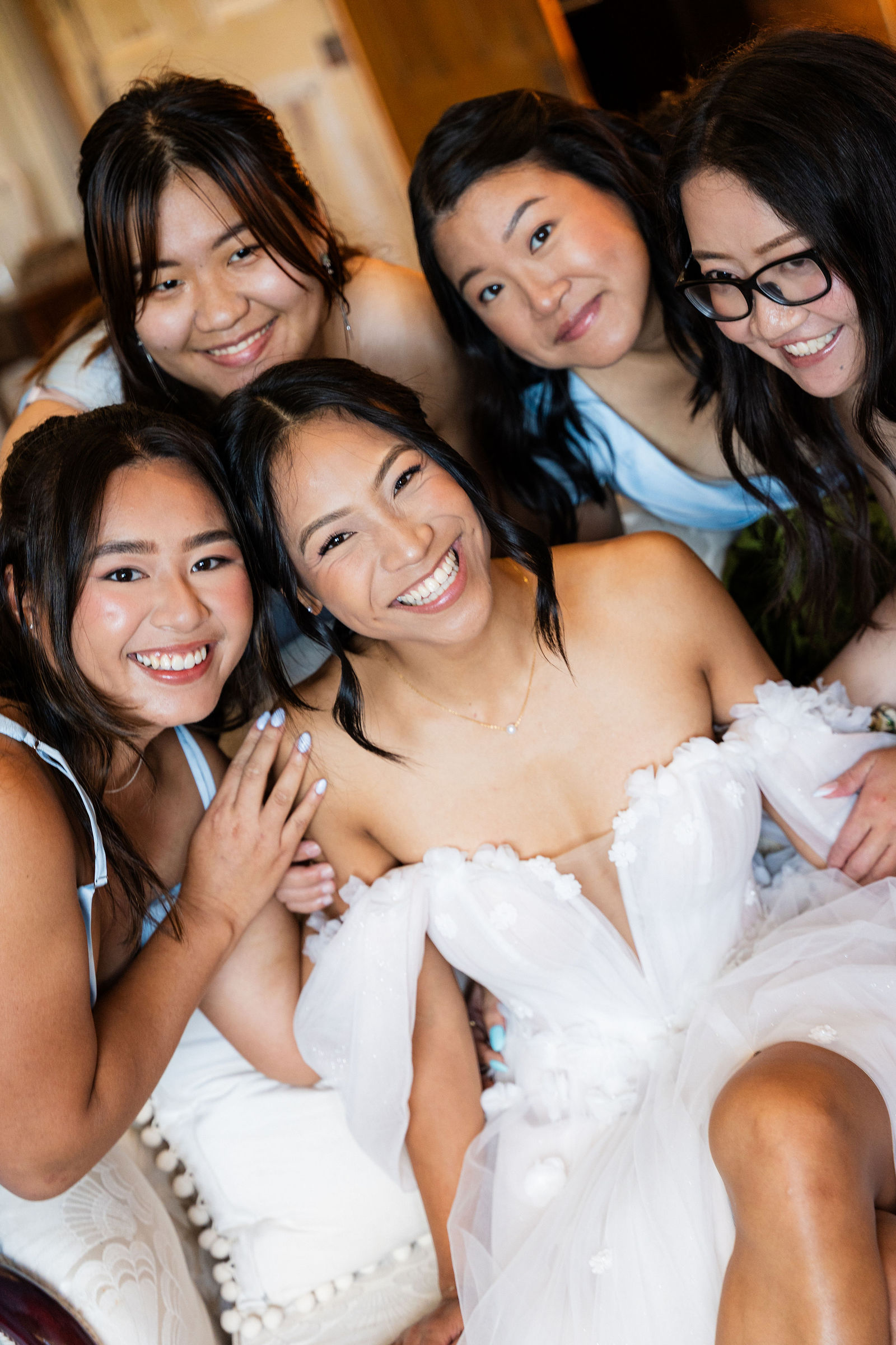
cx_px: 448
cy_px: 672
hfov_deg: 21.9
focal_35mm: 62
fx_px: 2314
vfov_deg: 32.4
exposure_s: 1/200
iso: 1000
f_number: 2.8
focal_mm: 62
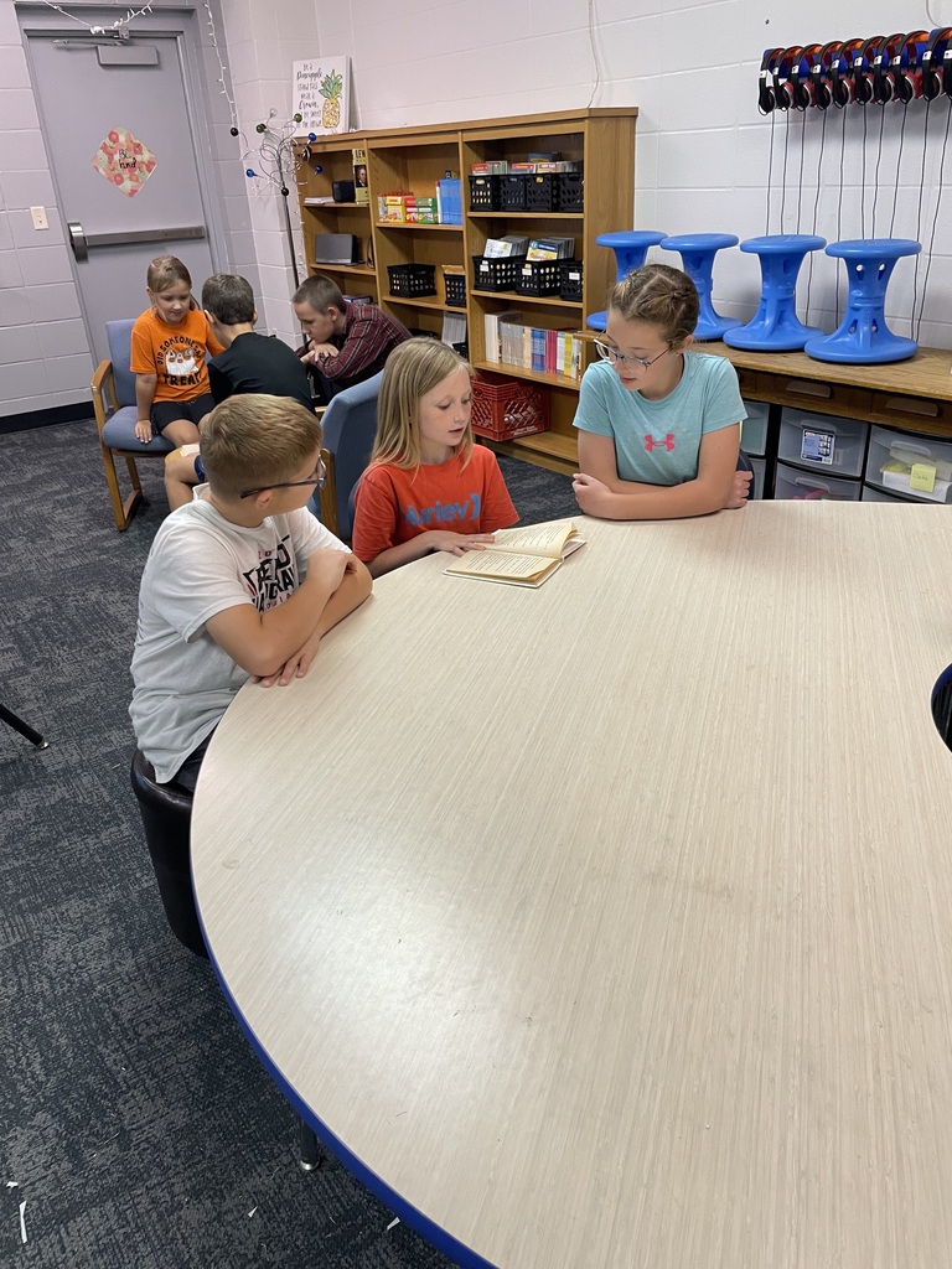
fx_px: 953
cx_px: 476
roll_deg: +4.2
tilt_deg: -27.1
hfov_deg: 53.1
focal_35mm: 26
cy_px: 634
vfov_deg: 67.3
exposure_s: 1/60
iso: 100
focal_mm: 4.2
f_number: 1.6
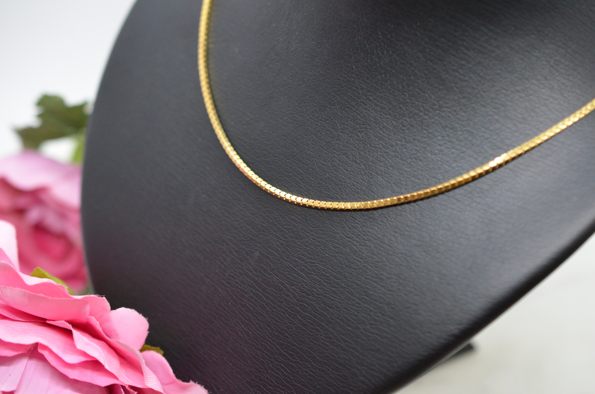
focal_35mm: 60
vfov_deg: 22.5
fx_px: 990
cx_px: 298
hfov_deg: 33.5
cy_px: 197
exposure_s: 1/1000
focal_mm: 40
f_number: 4
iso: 2500
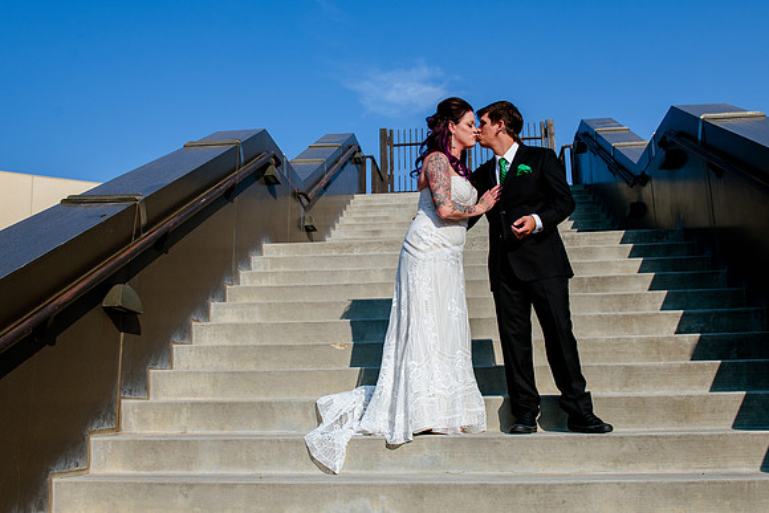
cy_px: 238
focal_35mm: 35
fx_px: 756
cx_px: 384
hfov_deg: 53.9
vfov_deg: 37.5
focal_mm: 28
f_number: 6.3
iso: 160
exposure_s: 1/640
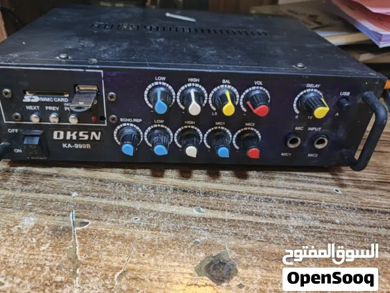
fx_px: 282
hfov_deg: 69.3
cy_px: 148
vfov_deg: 54.9
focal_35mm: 25
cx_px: 183
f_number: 1.8
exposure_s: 1/33.3
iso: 3146
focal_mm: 5.89
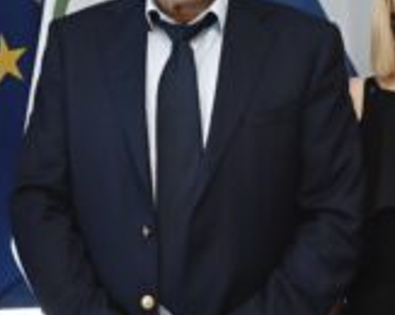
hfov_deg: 12.9
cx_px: 41
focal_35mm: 148
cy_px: -6
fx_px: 1731
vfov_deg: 10.3
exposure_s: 1/125
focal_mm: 33.5
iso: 3200
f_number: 7.1
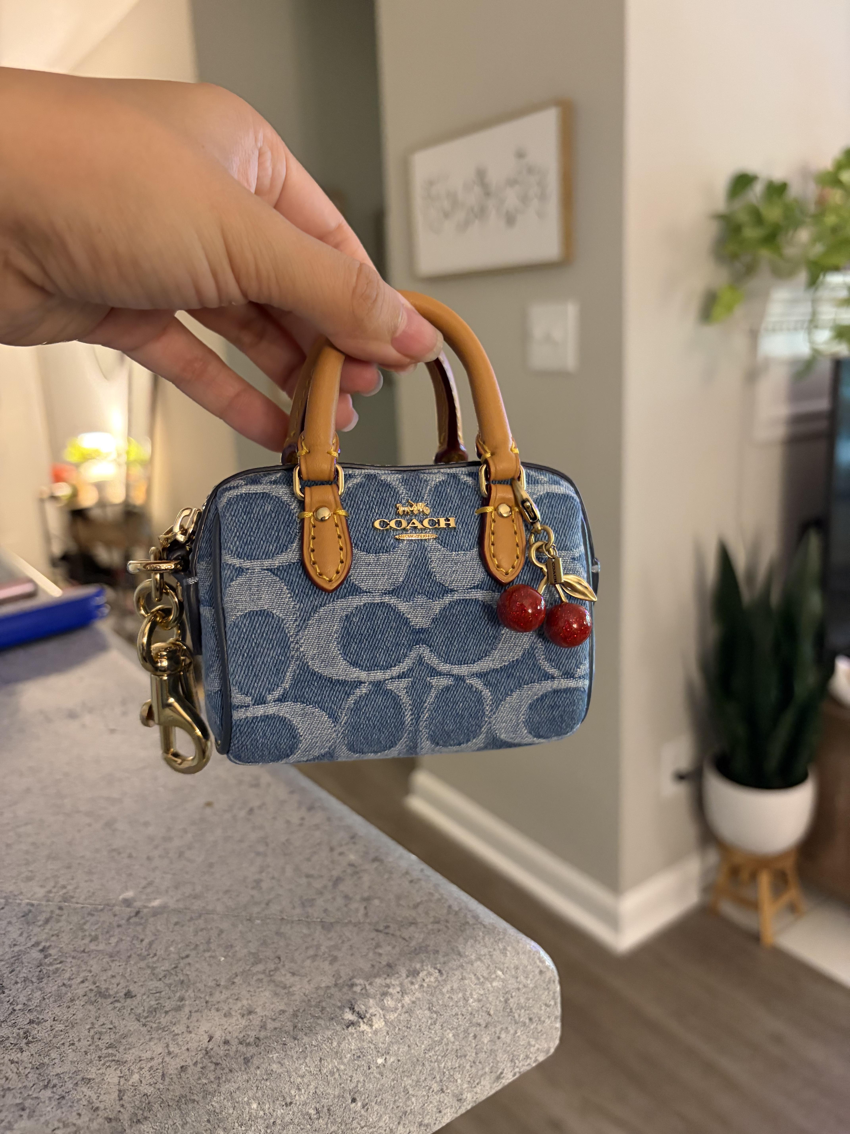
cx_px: 425
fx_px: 851
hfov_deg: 53.1
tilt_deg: -14.0
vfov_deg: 67.3
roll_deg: +2.7
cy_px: 567
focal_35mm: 26
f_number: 1.6
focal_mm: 5.96
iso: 640
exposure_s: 1/40
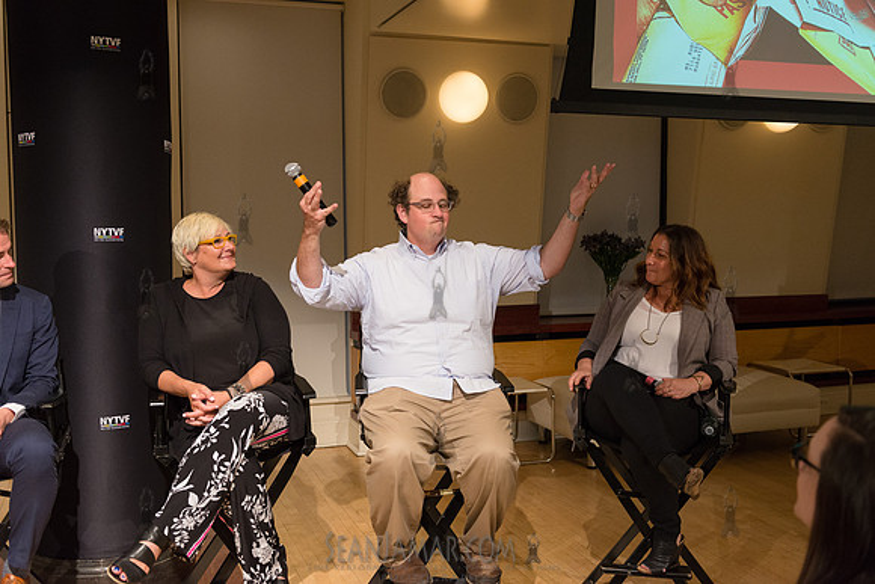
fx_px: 924
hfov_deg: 50.7
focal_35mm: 38
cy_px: 292
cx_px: 438
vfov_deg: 35.1
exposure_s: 1/320
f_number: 4
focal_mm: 38
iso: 2500
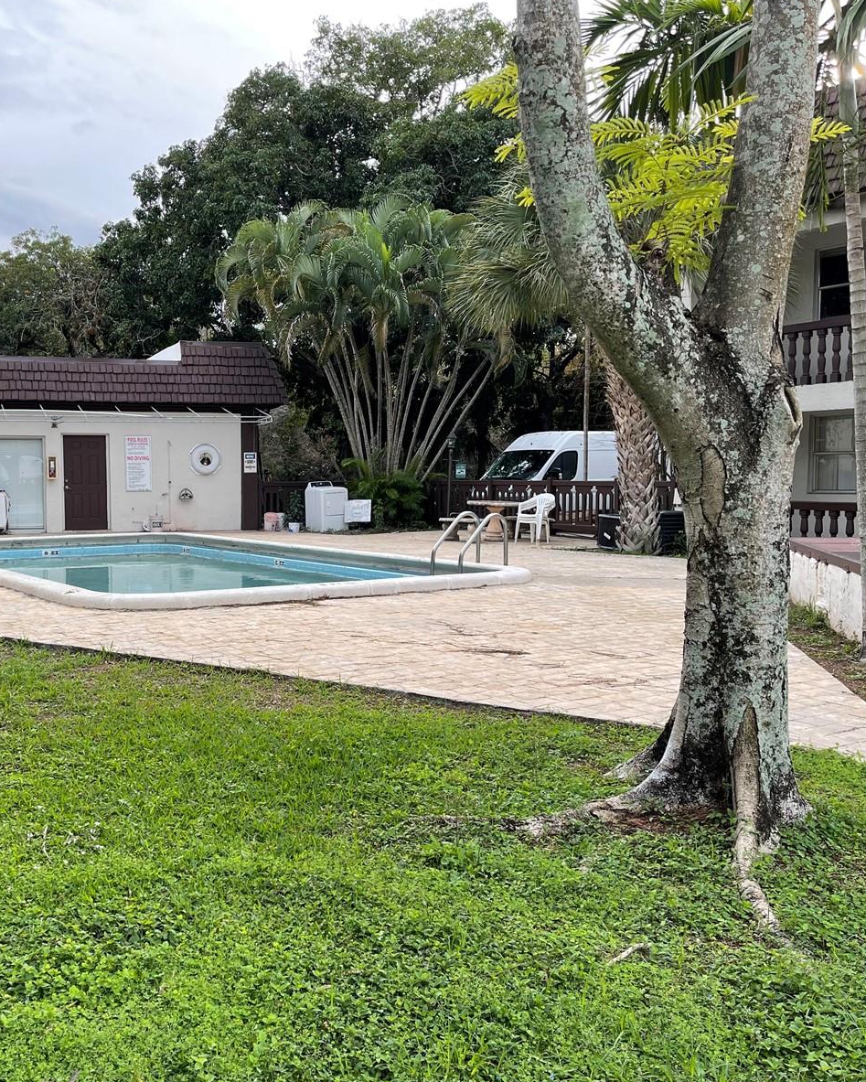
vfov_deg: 54.2
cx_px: 269
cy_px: 536
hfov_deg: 43.7
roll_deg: +0.3
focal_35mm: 33
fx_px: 1057
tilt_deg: -3.9
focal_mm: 5.1
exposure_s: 1/356
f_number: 1.6
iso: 32
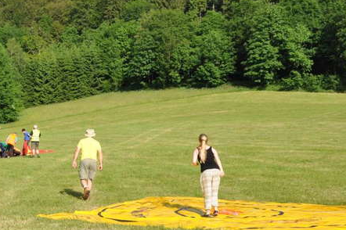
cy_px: 77
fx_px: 826
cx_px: 49
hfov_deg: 23.2
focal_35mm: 86
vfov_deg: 15.8
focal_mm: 32
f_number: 13
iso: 200
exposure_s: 1/160
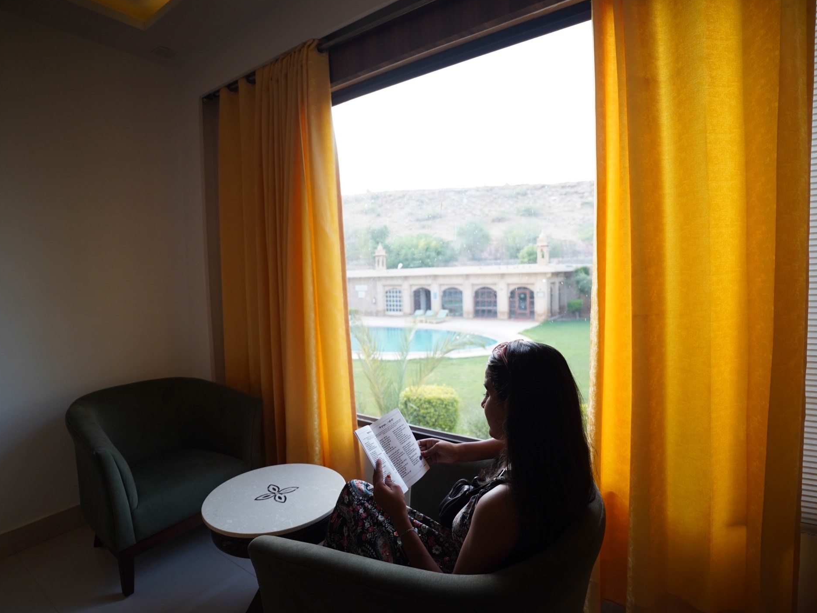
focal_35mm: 18
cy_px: 306
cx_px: 409
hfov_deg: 87.8
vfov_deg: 71.6
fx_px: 425
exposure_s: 1/40
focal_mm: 16
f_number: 2.8
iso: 800
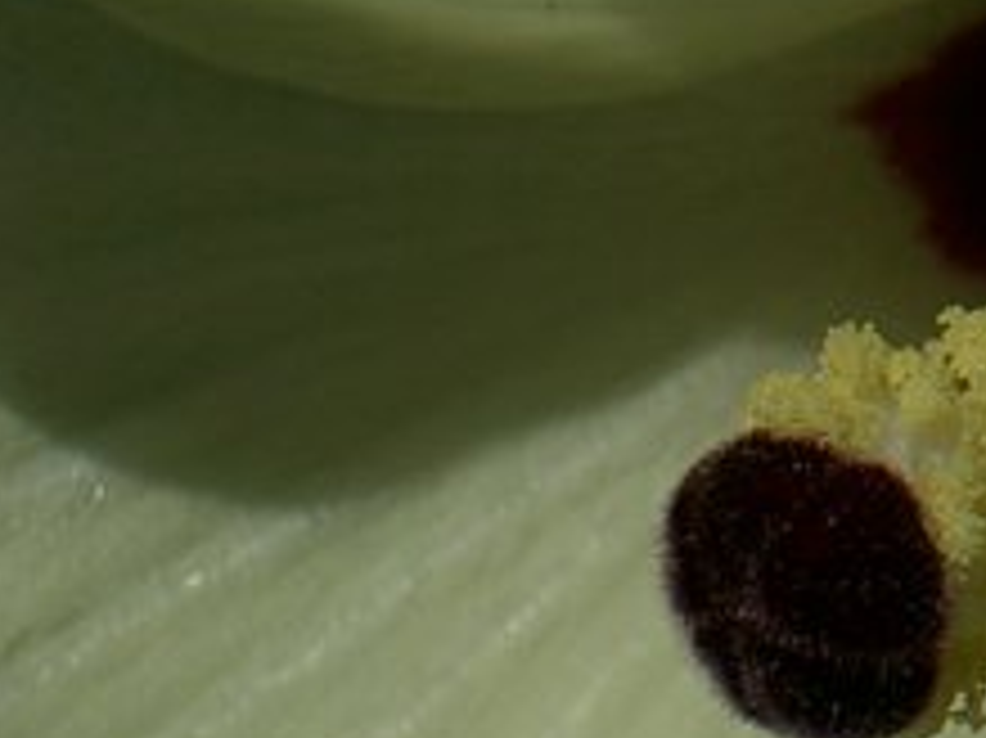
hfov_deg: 13.4
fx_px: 4128
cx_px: 1045
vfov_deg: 10.2
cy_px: 513
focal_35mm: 145
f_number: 5.6
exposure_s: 1/2000
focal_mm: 10.2
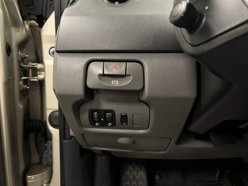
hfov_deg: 67.3
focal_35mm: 26
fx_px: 186
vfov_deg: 53.1
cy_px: 93
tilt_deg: -13.8
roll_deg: -0.4
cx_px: 124
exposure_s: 1/33
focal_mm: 5.7
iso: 400
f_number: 1.5
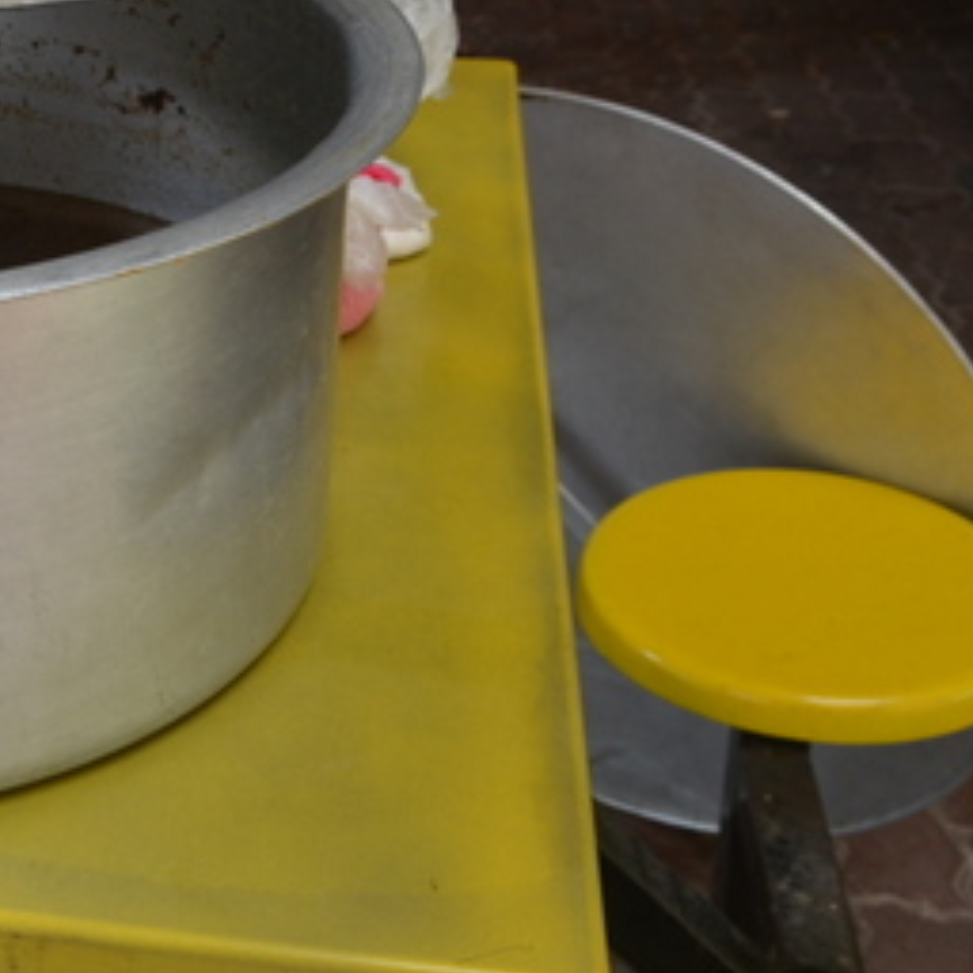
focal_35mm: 70
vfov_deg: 24.5
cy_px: 293
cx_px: -99
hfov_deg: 23.2
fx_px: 2226
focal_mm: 22
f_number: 5.6
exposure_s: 1/125
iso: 400
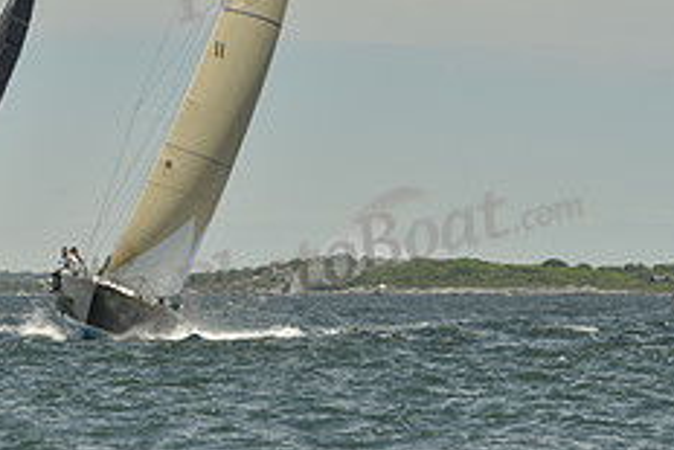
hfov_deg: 7.5
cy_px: 138
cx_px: 26
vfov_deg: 5.0
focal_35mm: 275
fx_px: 5152
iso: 280
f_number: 9
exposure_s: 1/1600
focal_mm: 110
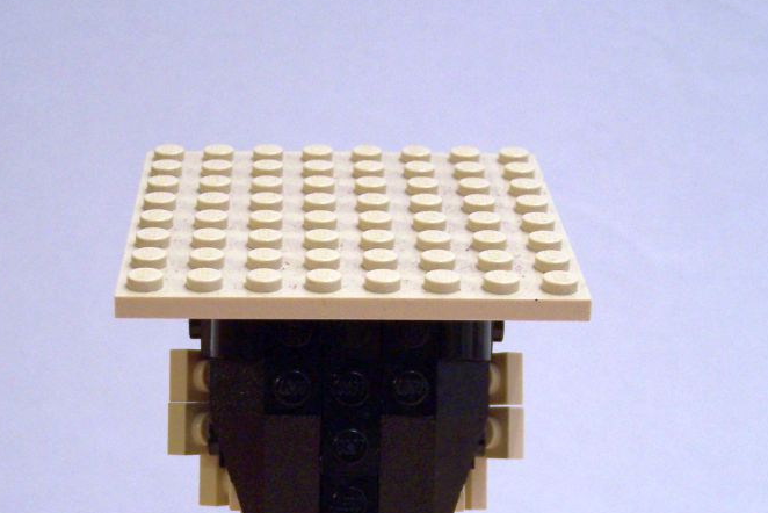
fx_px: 1750
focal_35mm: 82
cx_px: 349
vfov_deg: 16.4
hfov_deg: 24.7
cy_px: 475
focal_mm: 8.5
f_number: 3
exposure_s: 1/4
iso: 80
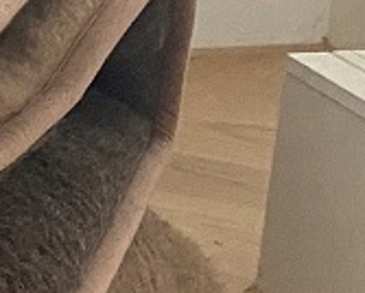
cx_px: -713
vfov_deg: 8.5
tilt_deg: -20.0
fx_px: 1968
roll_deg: +1.2
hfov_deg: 8.8
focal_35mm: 182
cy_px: 173
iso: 500
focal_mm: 4.25
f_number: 1.8
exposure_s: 1/57
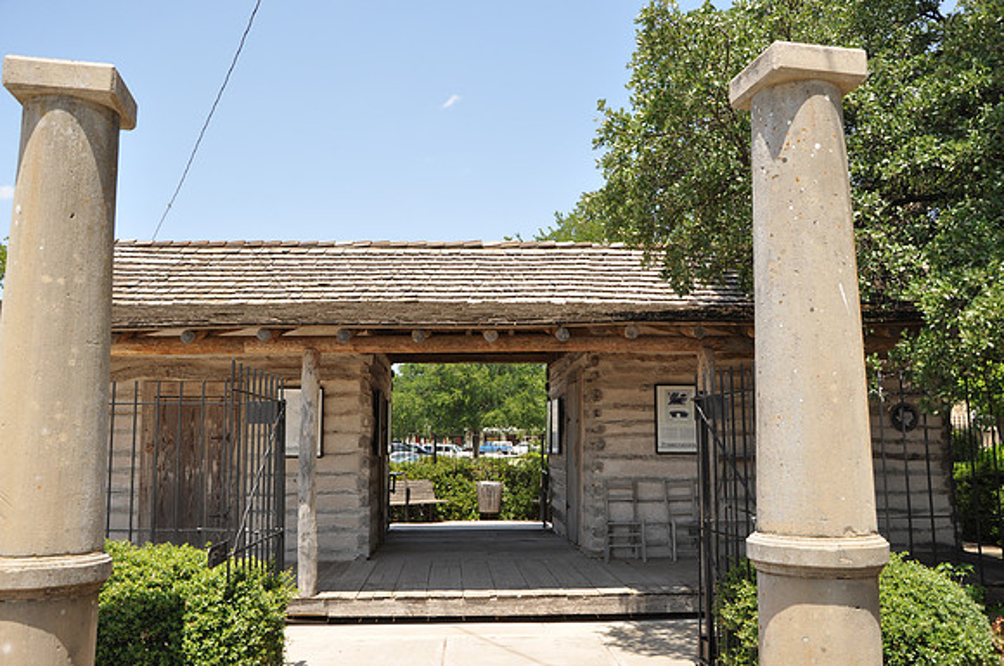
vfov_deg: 41.6
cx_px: 502
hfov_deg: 59.6
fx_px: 877
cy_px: 333
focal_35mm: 32
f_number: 7.1
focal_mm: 21
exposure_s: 1/200
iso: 200
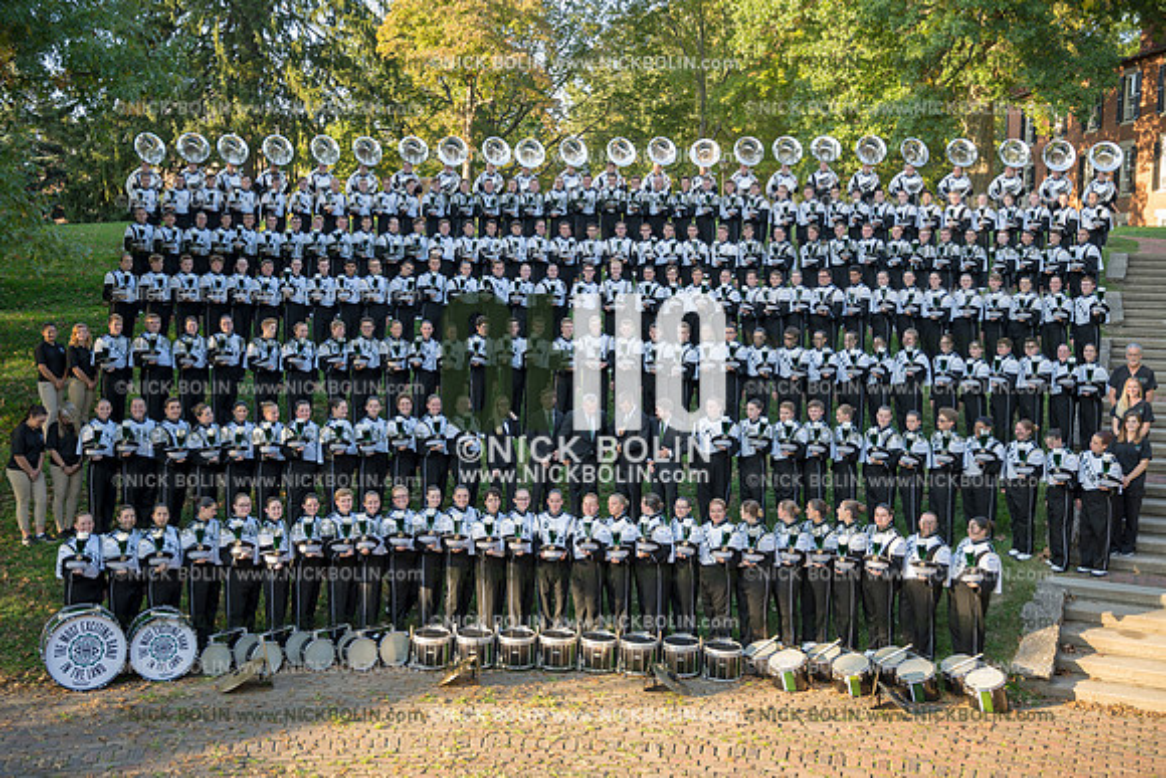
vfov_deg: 35.1
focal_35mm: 38
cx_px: 583
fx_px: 1231
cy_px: 389
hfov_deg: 50.7
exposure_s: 1/100
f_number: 4
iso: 125
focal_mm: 38
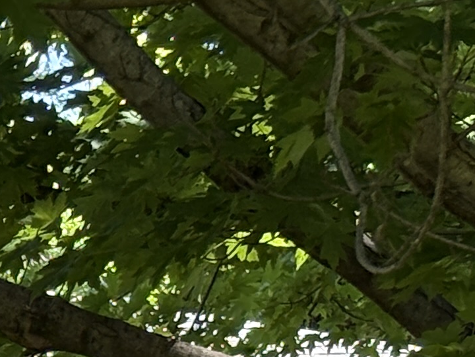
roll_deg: +0.1
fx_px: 3993
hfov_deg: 6.5
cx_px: -642
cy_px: 893
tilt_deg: -0.7
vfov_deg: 5.0
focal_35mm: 291
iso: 40
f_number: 1.6
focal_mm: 5.96
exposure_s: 1/447
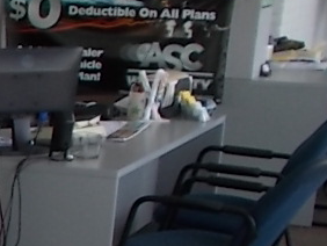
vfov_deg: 8.5
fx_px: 1607
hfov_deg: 10.3
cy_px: 410
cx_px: -413
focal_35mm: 170
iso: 80
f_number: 3.4
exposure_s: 1/100
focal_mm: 5.3
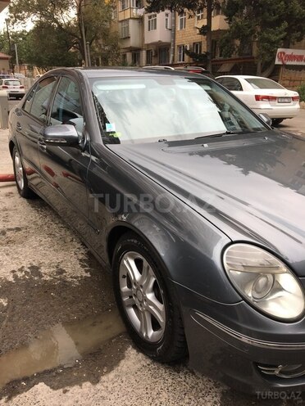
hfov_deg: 48.2
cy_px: 203
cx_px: 152
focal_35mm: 29
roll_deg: -1.4
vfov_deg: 61.7
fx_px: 341
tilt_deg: -17.5
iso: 25
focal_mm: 4.15
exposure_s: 1/126
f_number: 2.2
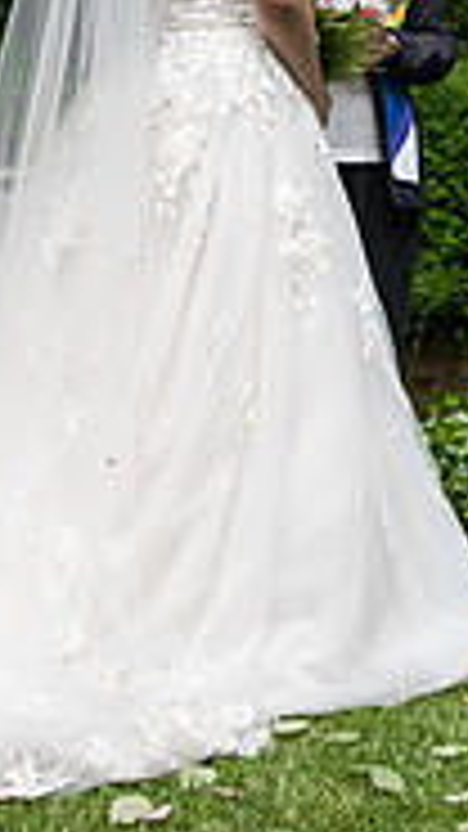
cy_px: -7
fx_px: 2538
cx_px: 756
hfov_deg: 10.1
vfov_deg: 18.1
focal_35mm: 115
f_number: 3.5
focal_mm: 35
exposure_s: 1/400
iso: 320
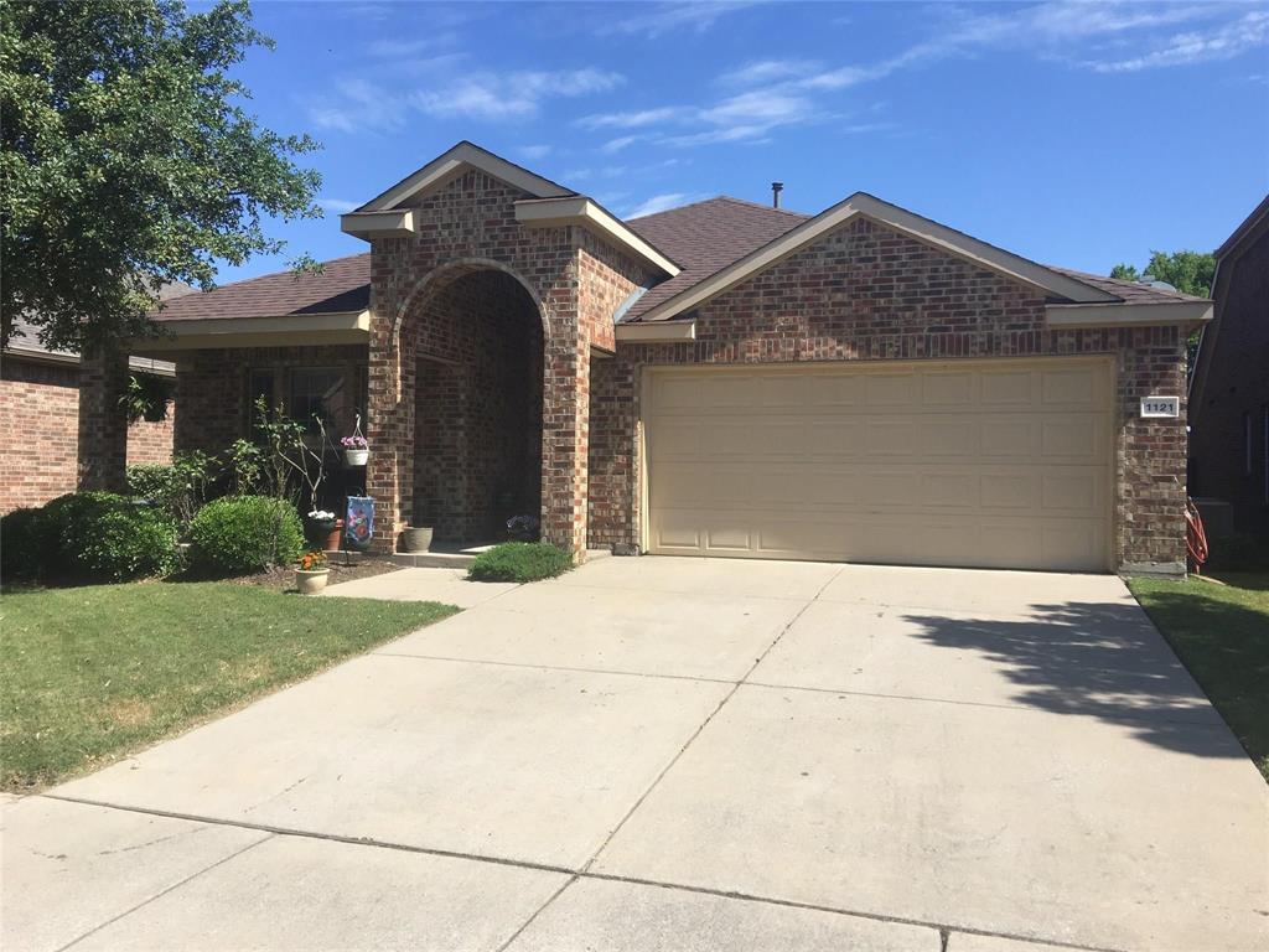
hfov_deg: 61.7
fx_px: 1063
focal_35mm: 29
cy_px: 476
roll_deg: -1.3
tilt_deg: +0.7
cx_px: 634
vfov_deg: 48.2
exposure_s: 1/1374
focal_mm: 4.15
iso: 25
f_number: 2.2
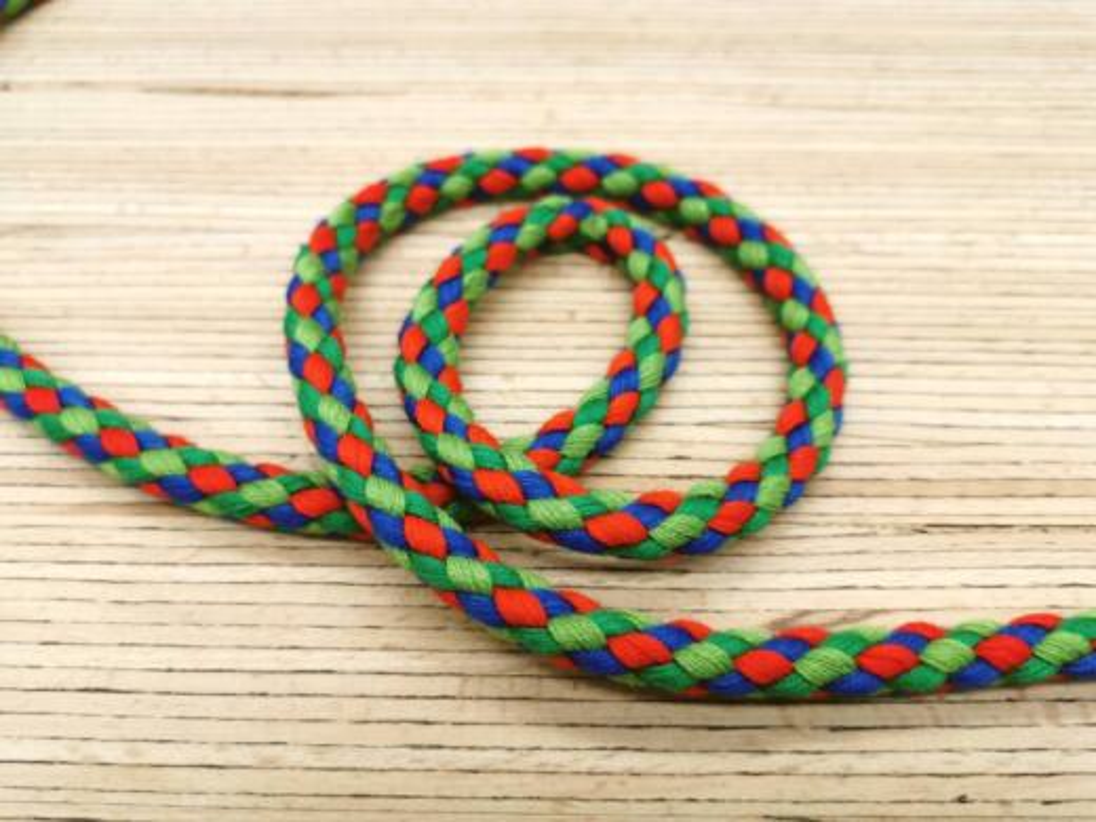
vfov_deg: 51.4
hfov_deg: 65.3
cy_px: 411
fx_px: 855
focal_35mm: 27
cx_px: 548
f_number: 1.8
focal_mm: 5.58
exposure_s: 1/275
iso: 50
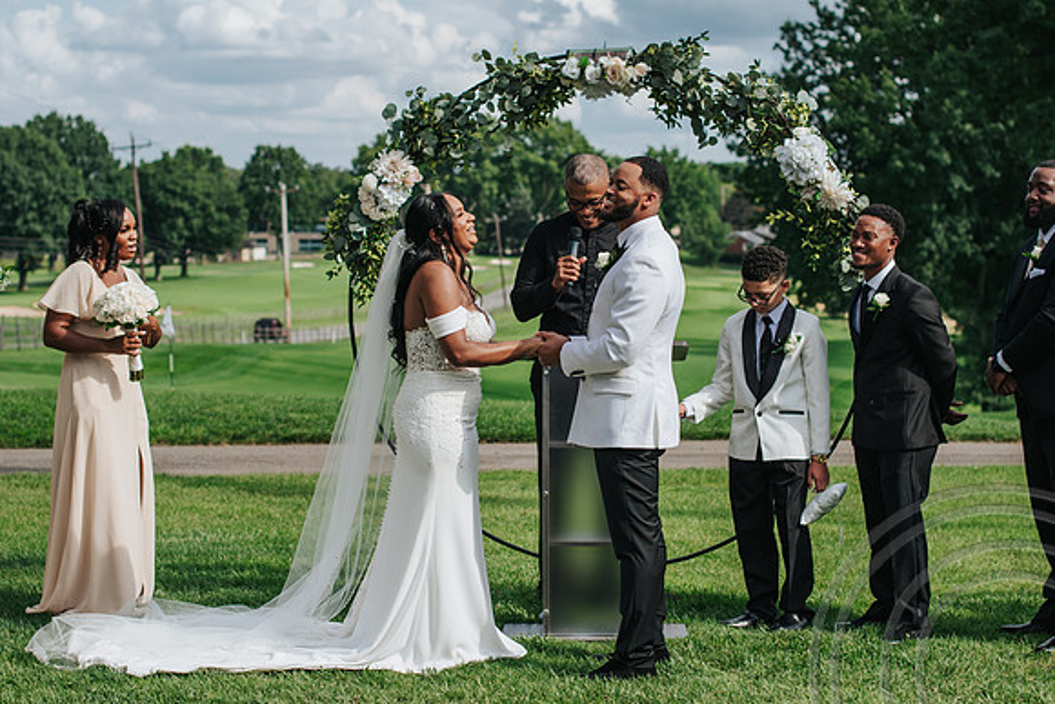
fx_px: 2188
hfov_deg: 27.1
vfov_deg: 18.3
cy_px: 336
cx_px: 538
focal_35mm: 75
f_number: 3.2
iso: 110
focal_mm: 50
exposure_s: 1/1600
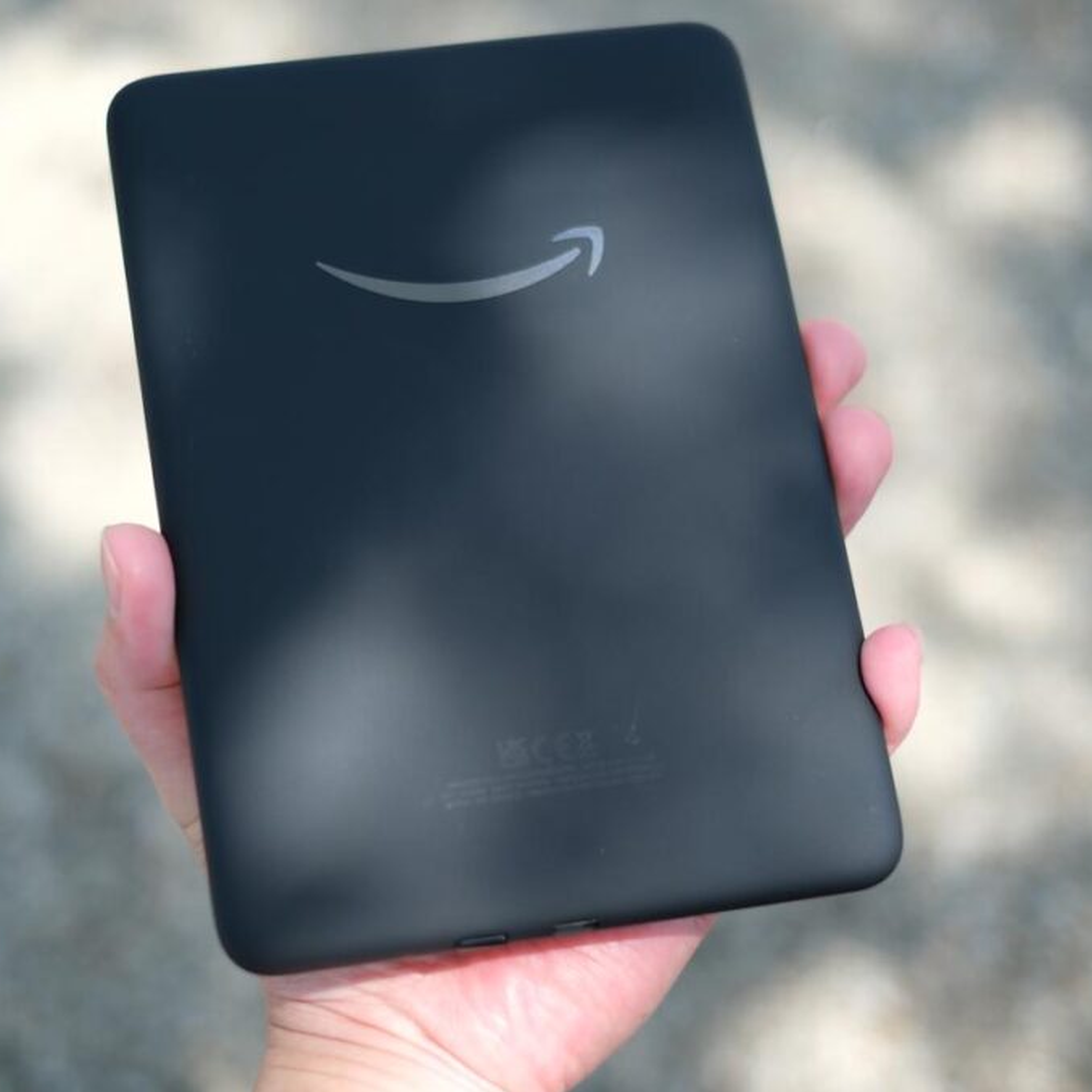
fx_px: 2427
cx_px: 490
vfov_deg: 25.4
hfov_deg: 25.3
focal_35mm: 68
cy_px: 548
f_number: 1.4
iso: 125
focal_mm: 35
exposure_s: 1/2500
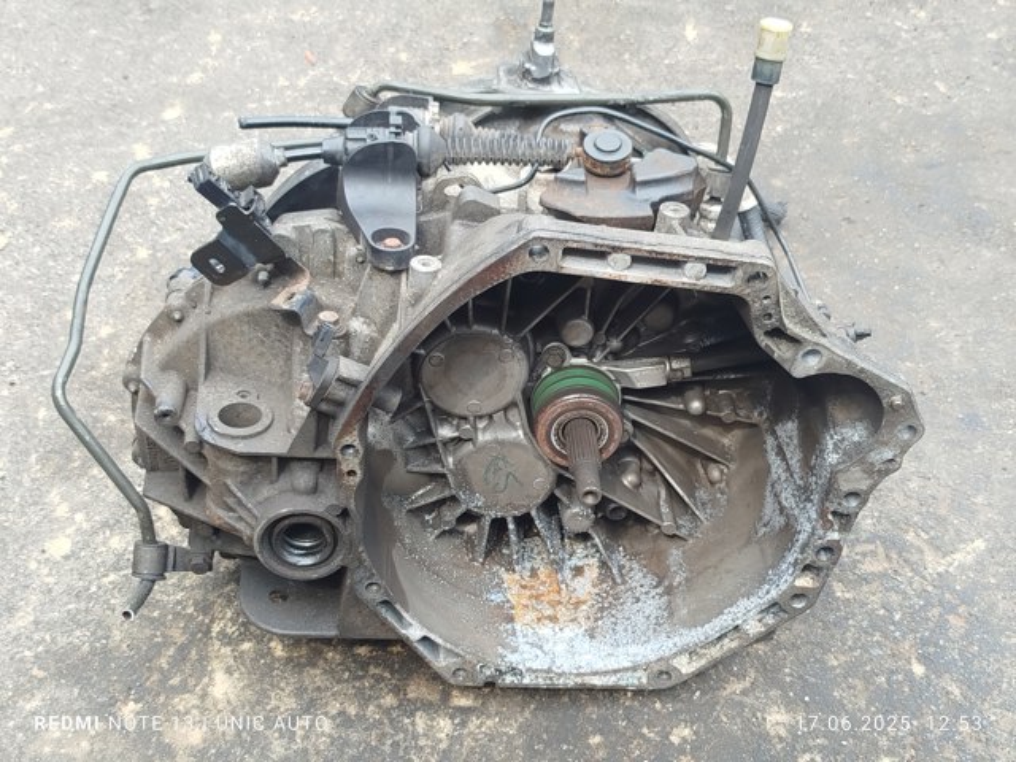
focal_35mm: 48
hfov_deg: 39.7
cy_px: 381
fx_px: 1409
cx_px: 508
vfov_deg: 30.3
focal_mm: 5.31
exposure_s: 1/118
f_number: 1.7
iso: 50
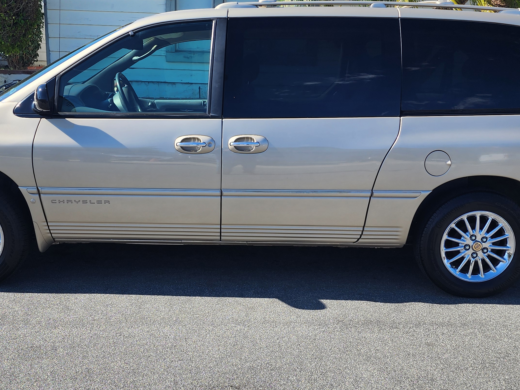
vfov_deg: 33.6
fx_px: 646
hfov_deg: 43.8
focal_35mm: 43
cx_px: 244
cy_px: 219
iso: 12
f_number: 1.8
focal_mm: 6.4
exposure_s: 1/492
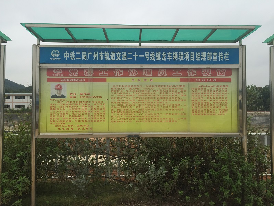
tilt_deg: +1.0
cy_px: 103
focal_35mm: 29
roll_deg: -1.1
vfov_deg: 48.2
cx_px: 137
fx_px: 230
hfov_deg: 61.7
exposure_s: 1/421
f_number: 2.2
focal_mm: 4.15
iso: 32
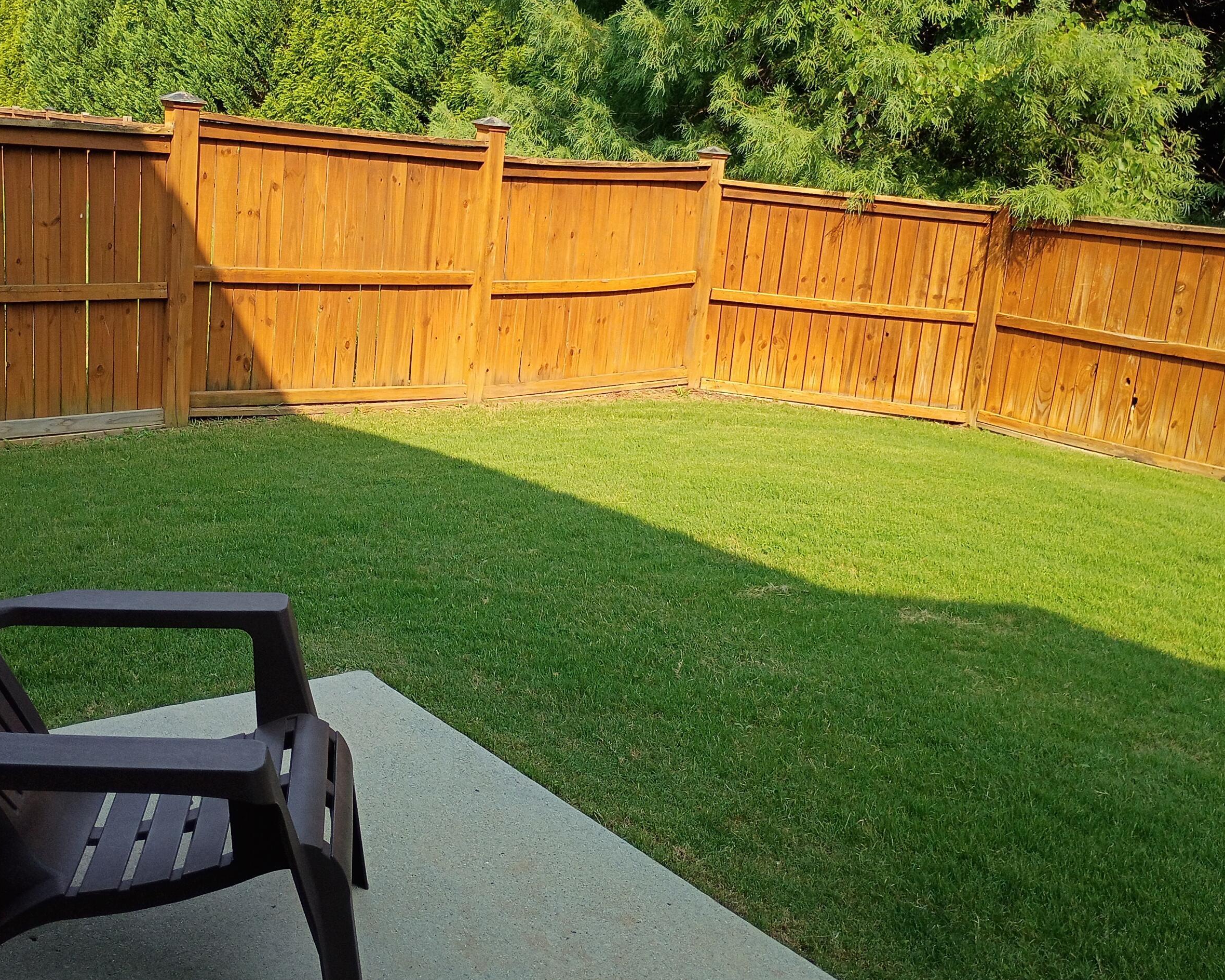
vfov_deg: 41.1
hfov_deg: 50.1
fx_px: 1305
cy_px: 424
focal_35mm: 36
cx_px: 527
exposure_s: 1/486
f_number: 1.8
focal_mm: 4.27
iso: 101
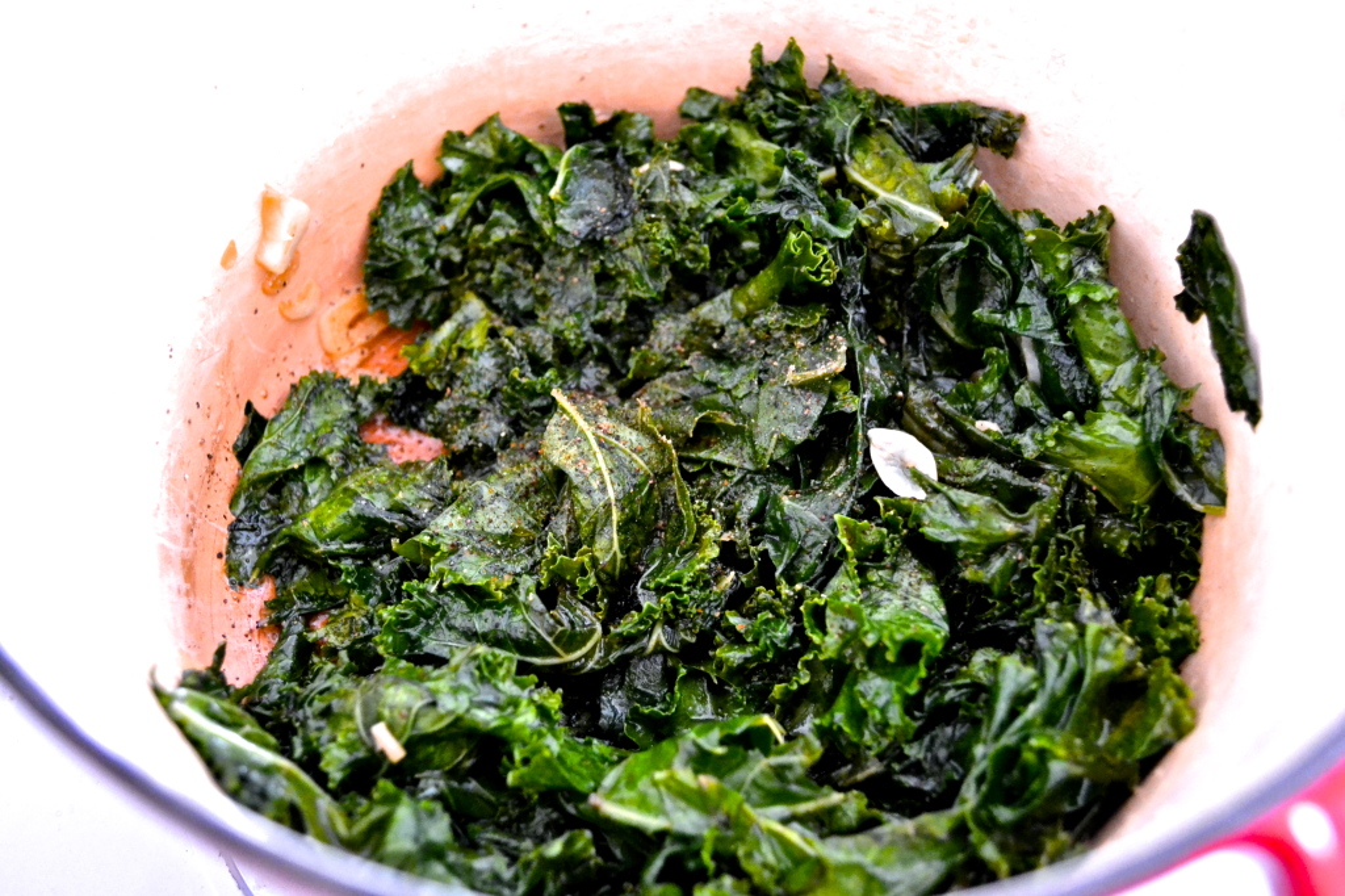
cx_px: 672
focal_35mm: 39
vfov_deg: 34.2
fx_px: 1457
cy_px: 448
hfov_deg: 49.6
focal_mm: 26
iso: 3200
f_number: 4.2
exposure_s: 1/6
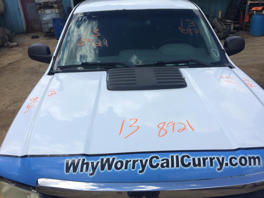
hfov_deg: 61.7
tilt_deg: -25.3
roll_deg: +1.7
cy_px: 99
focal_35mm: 29
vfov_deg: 48.2
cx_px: 132
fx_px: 221
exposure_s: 1/1580
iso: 32
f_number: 2.2
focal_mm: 4.15
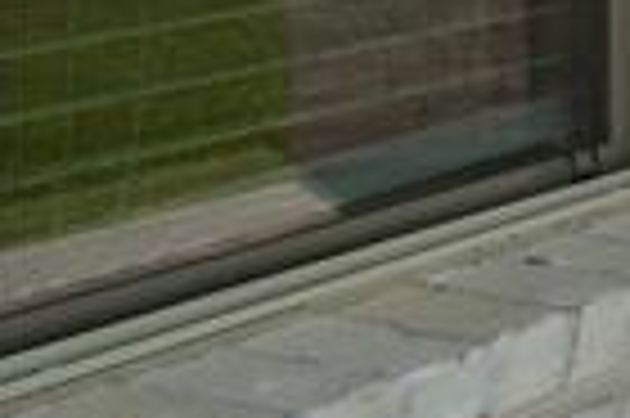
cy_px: -283
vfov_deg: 11.1
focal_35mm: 117
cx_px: 2300
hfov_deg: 9.1
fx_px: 2045
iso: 200
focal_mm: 16
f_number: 9
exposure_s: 1/125
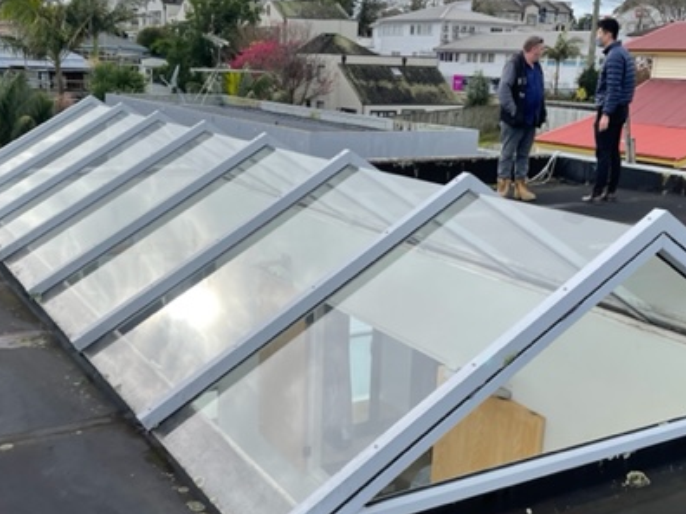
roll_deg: -2.6
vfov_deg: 34.2
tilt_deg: -17.7
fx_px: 832
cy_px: 322
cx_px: 333
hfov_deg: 44.8
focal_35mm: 42
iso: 32
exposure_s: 1/1618
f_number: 1.6
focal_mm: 5.1
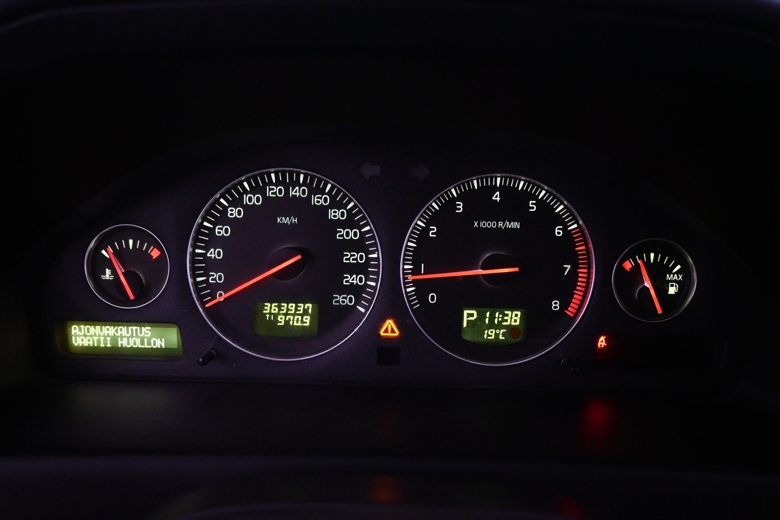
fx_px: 650
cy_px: 260
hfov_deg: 61.9
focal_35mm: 30
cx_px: 390
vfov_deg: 43.6
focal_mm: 20
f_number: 3.8
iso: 3200
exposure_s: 1/30
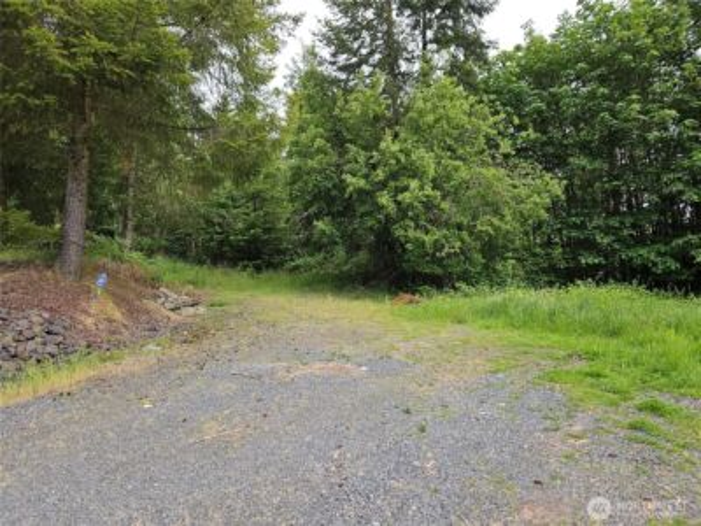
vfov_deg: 58.9
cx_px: 350
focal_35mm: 23
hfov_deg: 73.9
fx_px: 466
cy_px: 263
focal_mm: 5.4
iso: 25
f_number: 1.8
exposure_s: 1/462
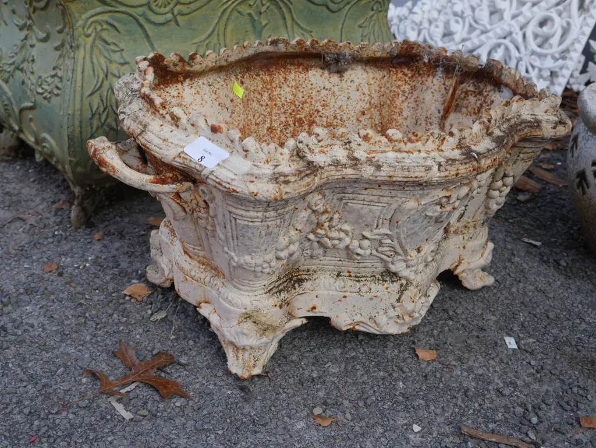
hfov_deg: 46.8
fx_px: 689
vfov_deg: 36.0
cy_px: 224
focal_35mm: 40
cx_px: 298
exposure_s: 1/160
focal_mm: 20
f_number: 6.3
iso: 200
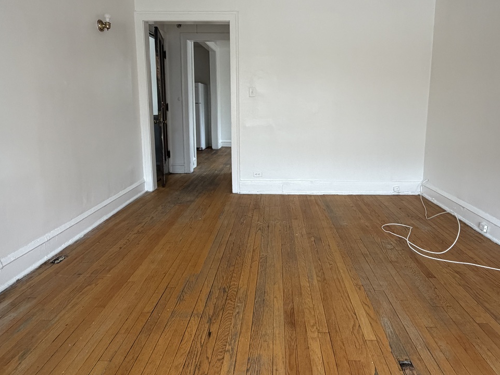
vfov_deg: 62.8
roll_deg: -0.1
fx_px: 303
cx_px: 273
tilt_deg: -8.0
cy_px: 146
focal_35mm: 21
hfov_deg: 78.8
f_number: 2.2
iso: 200
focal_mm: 2.22
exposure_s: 1/121
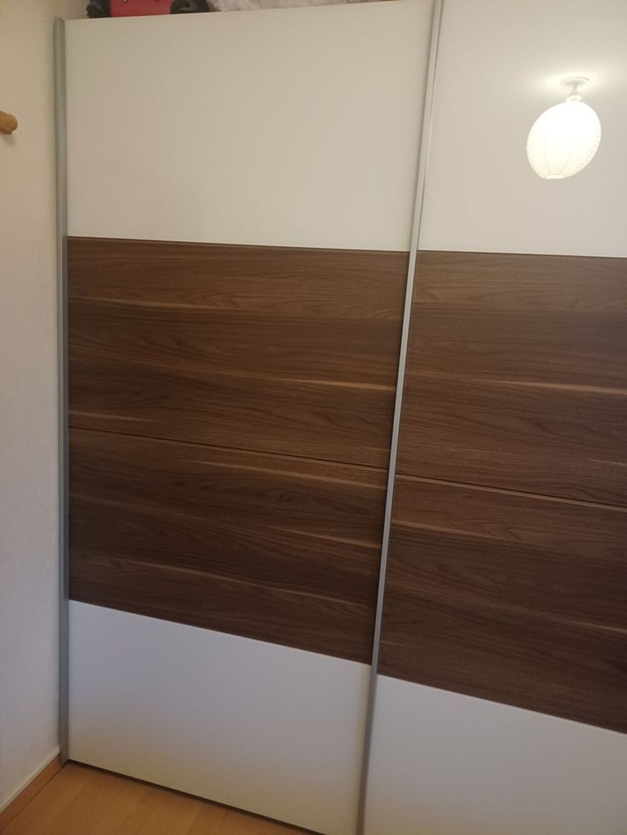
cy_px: 418
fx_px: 604
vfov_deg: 69.4
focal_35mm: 25
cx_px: 314
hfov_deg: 54.9
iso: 1250
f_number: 1.8
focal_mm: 4.6
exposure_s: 1/20
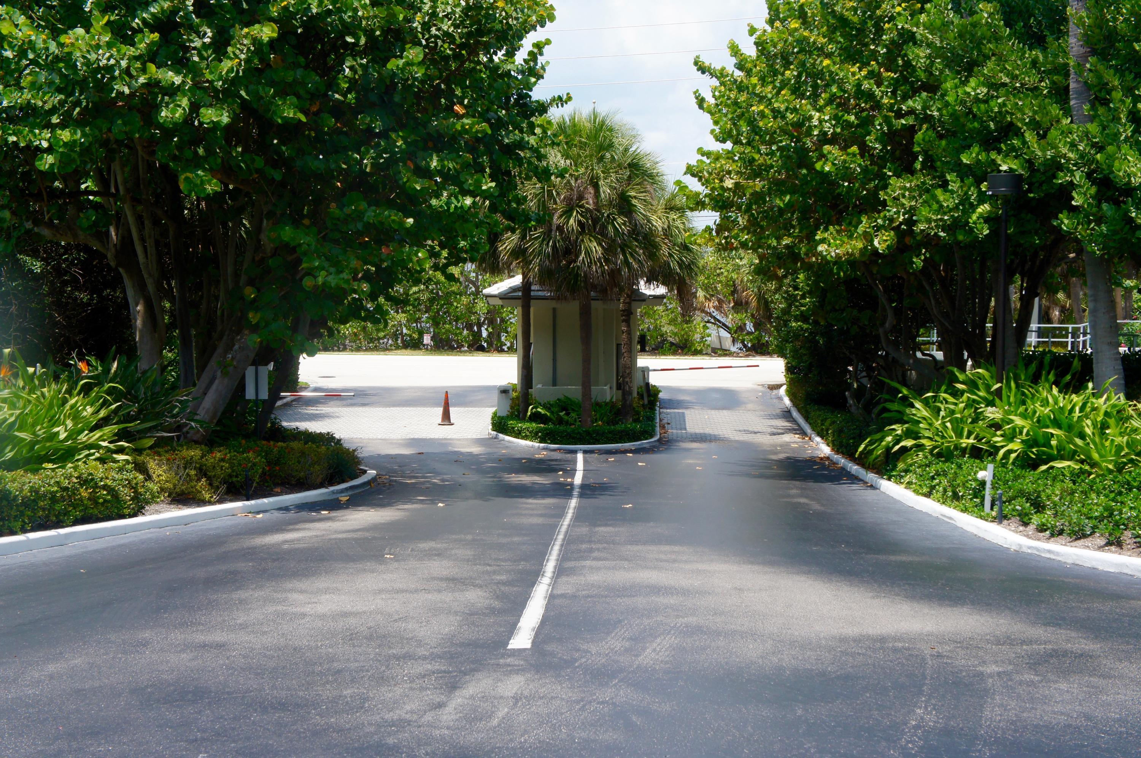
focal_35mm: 50
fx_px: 1567
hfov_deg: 40.0
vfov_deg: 27.2
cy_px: 379
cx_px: 570
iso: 200
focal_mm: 33
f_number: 13
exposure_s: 1/200
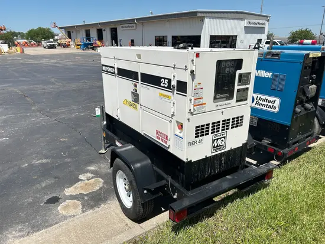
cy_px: 122
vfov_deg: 53.1
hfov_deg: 67.3
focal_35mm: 26
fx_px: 244
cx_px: 162
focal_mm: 5.7
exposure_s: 1/5587
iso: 50
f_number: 1.5
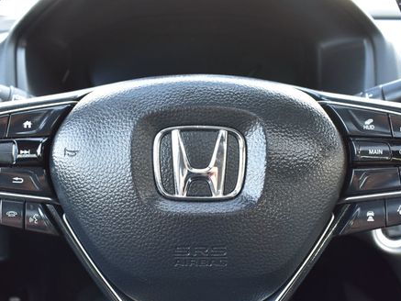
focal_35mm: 38
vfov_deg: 37.4
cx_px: 191
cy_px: 195
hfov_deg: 48.9
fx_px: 440
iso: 560
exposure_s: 1/15
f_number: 6.3
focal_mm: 18
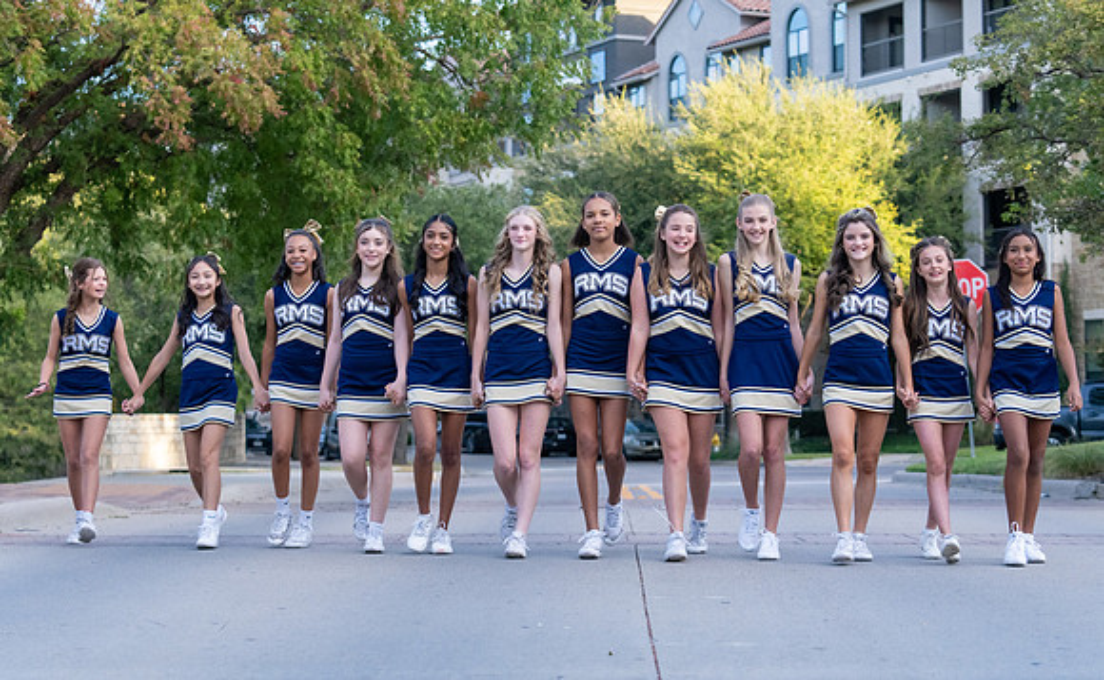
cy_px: 367
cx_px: 576
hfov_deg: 26.6
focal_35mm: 78
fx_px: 2333
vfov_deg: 16.6
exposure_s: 1/1600
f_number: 4
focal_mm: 70
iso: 1600
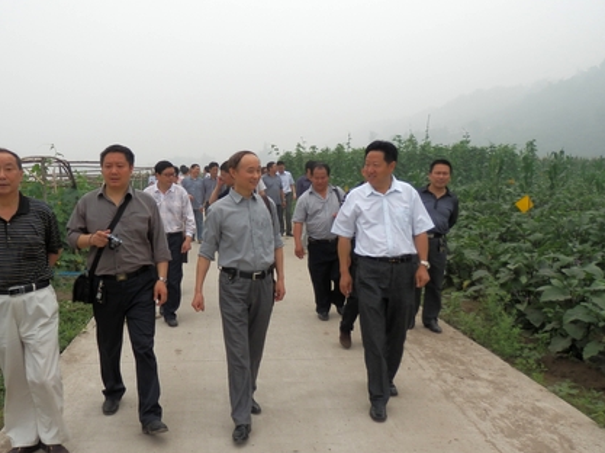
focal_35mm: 33
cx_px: 234
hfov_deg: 54.9
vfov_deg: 42.9
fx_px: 576
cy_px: 240
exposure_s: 1/400
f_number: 3
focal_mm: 4.5
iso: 80
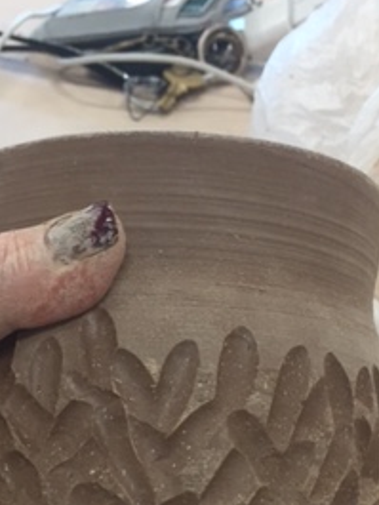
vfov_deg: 27.0
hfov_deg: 21.0
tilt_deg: -38.7
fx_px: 1021
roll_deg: -1.0
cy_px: 431
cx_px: 168
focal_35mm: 70
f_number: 2.2
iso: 32
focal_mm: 4.15
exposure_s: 1/30
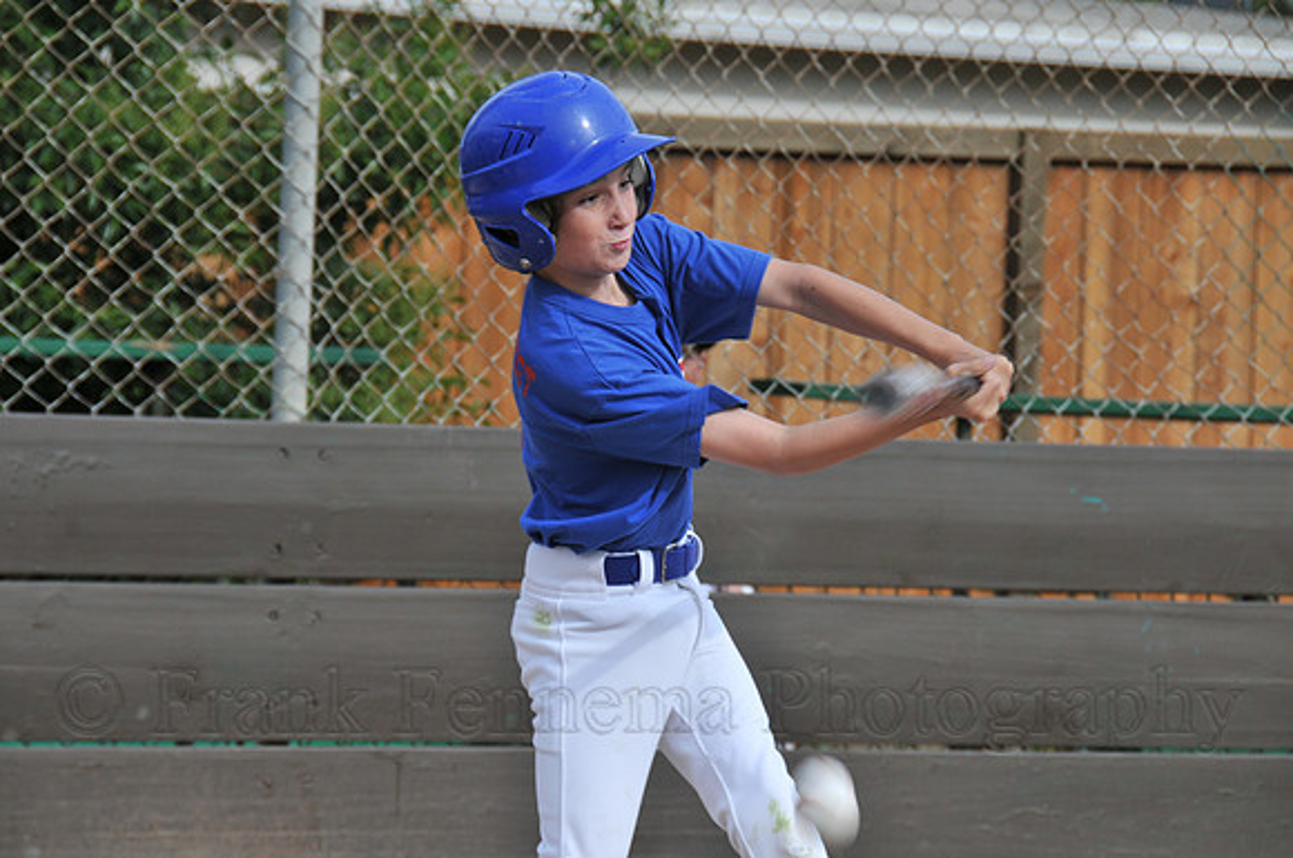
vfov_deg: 6.1
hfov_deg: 9.2
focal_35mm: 225
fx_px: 8070
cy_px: 429
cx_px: 646
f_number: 8
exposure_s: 1/250
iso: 200
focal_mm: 150
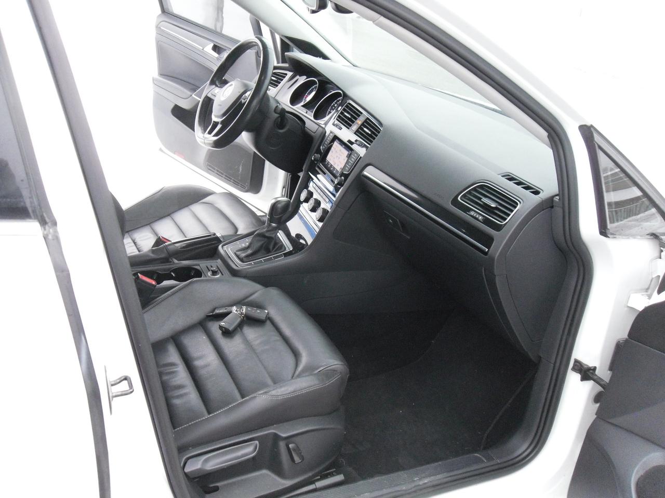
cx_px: 332
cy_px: 249
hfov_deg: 52.6
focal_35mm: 35
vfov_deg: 40.7
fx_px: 672
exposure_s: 1/29
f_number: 3.5
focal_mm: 6.3
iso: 400
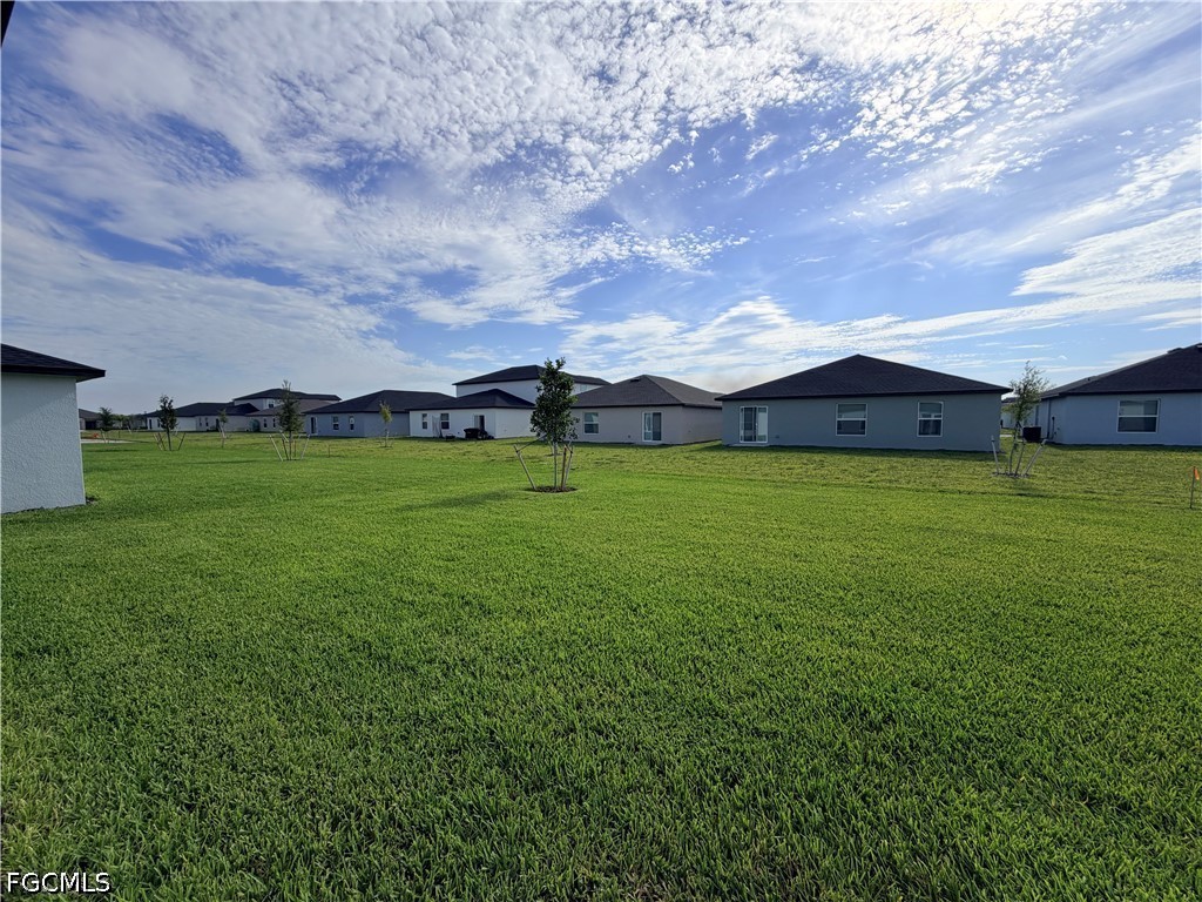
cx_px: 601
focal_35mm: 14
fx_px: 486
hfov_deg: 102.1
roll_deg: +0.6
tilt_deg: -3.6
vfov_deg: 85.7
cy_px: 451
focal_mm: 2.22
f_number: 2.2
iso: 20
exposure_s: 1/1572
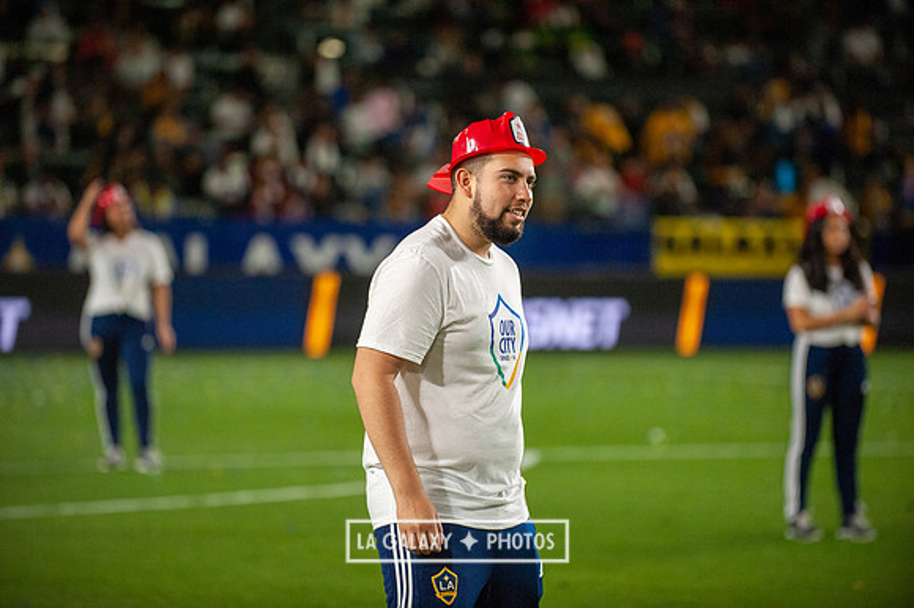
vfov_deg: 7.2
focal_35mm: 190
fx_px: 4821
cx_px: 457
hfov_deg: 10.8
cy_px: 304
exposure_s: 1/2500
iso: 3200
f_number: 2.8
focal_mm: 190
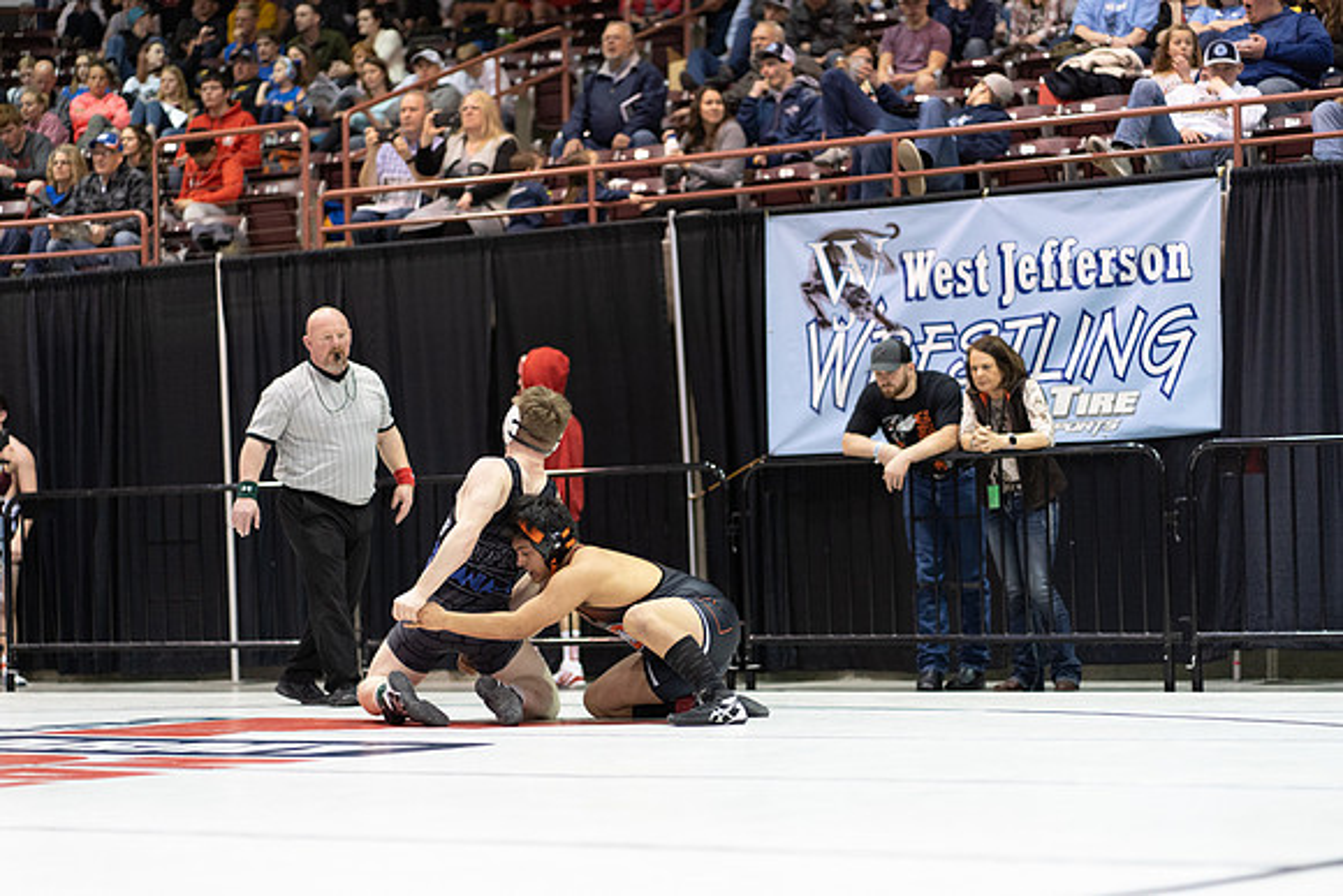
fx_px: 3172
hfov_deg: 23.9
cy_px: 448
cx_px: 672
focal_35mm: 85
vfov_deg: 16.1
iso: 2500
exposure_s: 1/500
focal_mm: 85
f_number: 1.8
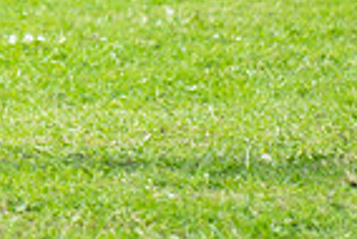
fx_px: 10304
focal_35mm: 1038
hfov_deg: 2.0
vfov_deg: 1.3
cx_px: -189
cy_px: -223
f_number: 3.2
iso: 250
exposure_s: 1/1000
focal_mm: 170
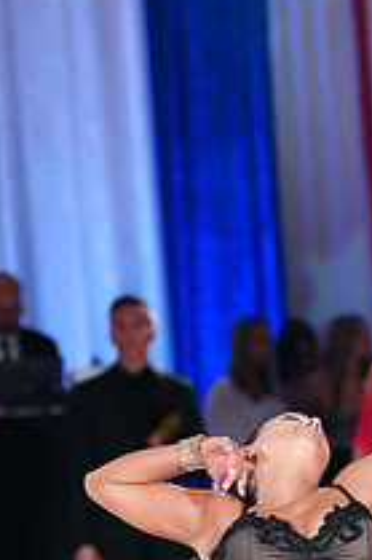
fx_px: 4316
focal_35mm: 278
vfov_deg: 7.4
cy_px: 656
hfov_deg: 4.9
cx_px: 365
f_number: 3.2
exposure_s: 1/500
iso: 3200
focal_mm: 100
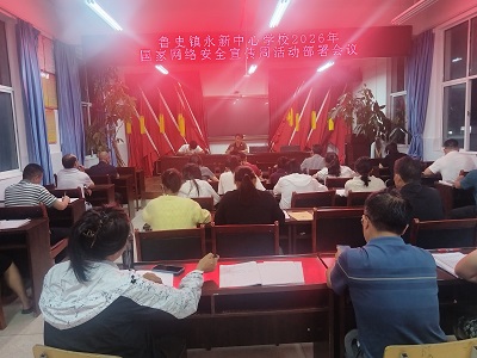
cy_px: 179
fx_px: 358
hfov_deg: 67.3
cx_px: 238
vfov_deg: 53.1
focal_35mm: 26
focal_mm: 4.95
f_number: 1.9
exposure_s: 1/100
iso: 4005
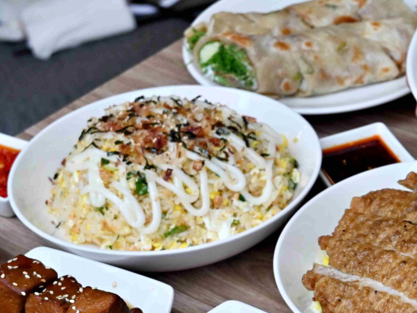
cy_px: 250
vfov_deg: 10.0
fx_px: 1783
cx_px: 419
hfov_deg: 13.2
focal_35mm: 148
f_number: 6.3
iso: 320
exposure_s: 1/200
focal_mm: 50
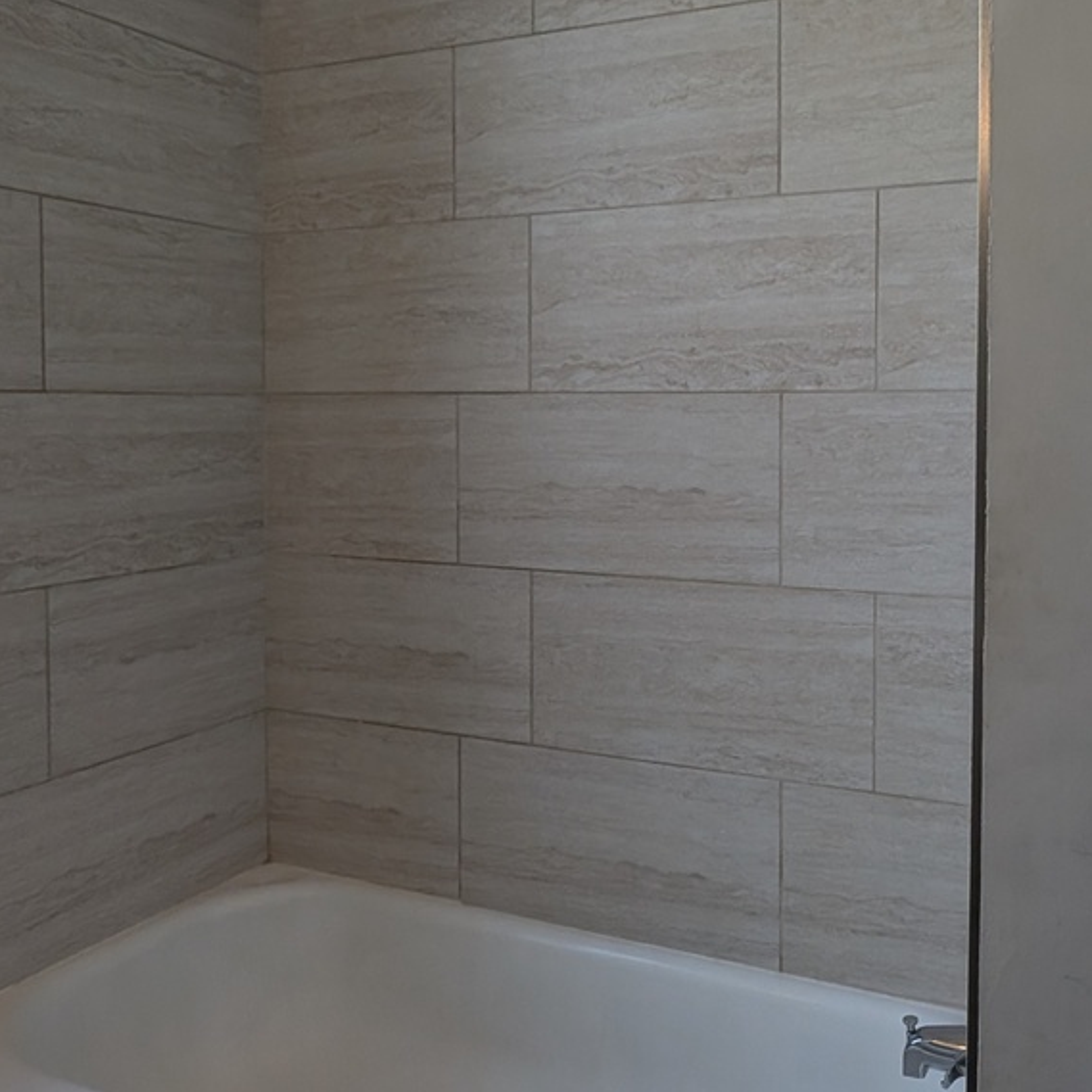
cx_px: 712
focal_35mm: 29
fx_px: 1035
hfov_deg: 54.7
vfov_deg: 55.2
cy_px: 441
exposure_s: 1/120
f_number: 2.2
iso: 71
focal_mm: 1.95
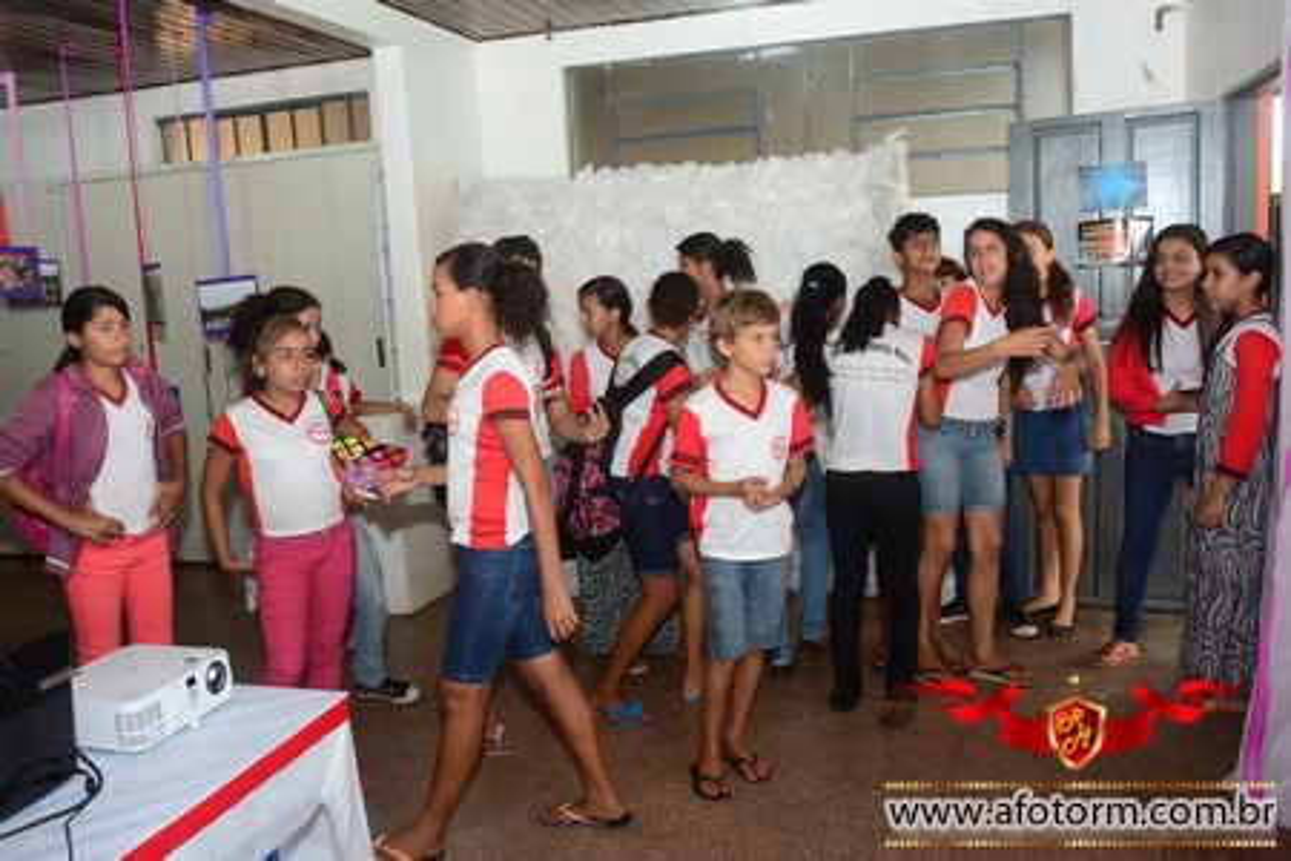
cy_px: 430
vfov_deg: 43.6
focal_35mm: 30
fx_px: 1076
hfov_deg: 61.9
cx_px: 646
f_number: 5.6
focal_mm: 20
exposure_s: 1/80
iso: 800
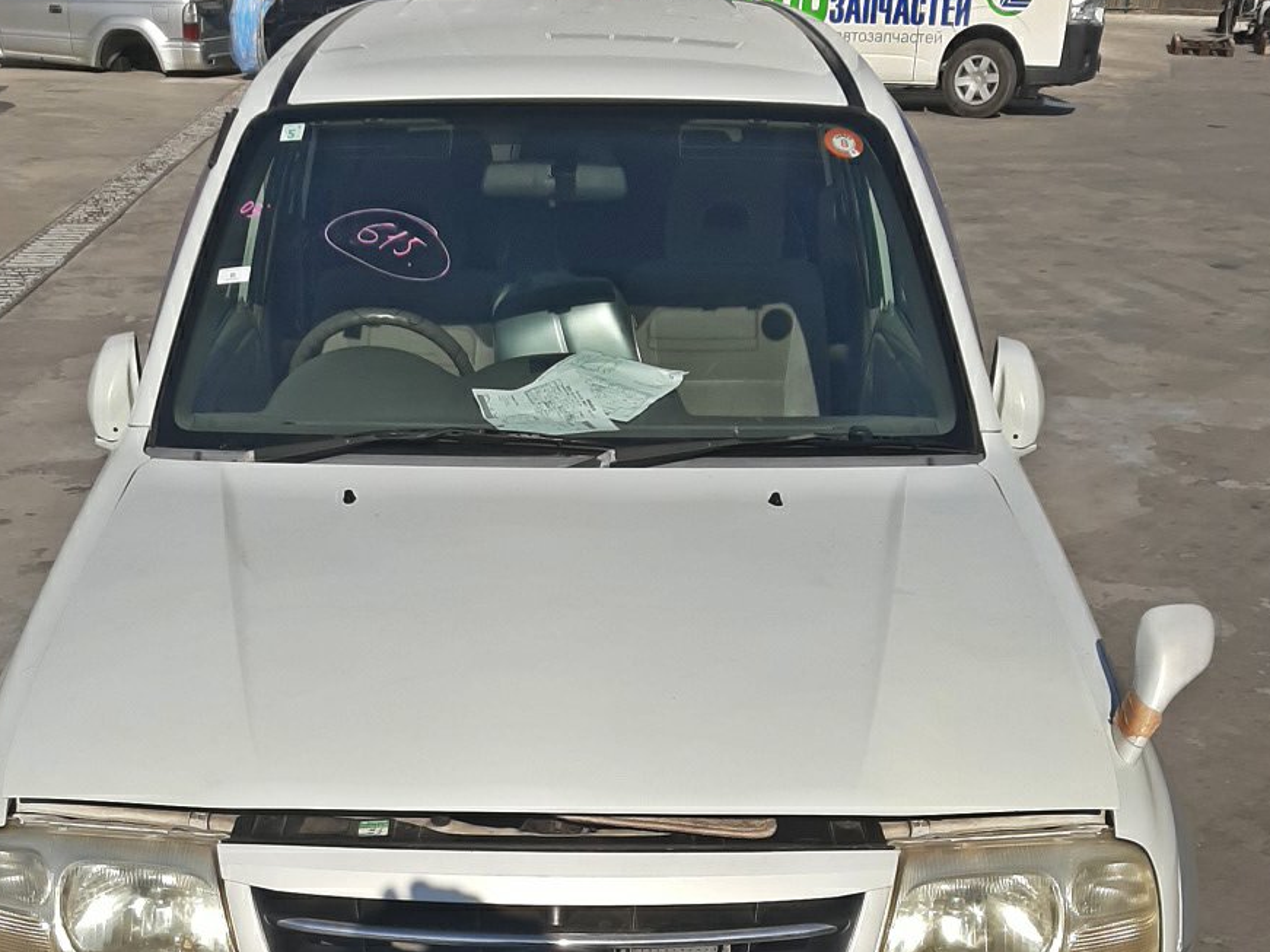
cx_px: 516
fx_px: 1577
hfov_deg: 43.7
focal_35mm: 43
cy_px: 911
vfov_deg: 31.5
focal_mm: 3.93
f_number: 1.7
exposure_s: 1/4854
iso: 40
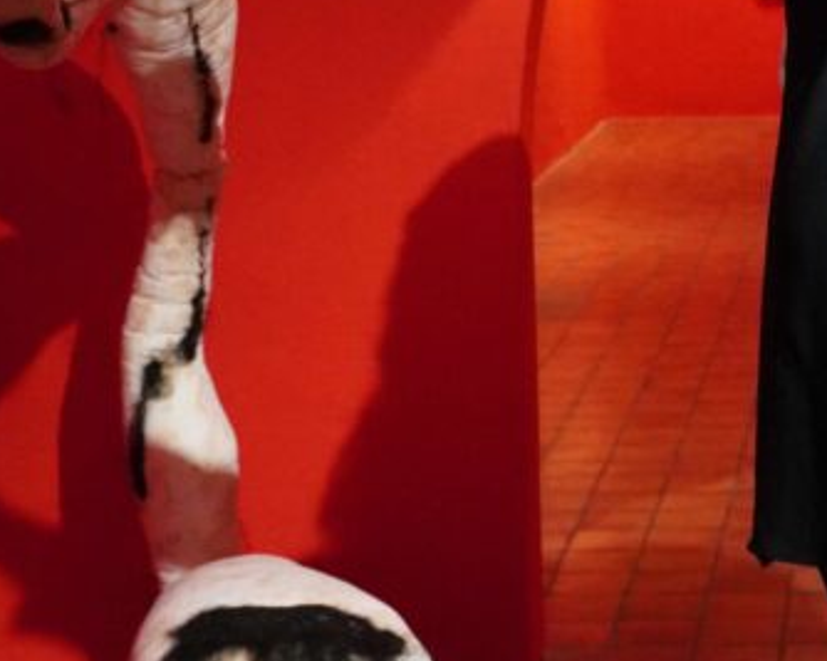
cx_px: 936
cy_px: 61
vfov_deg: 16.0
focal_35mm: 95
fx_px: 2325
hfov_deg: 19.2
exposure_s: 1/250
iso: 4000
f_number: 4
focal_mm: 22
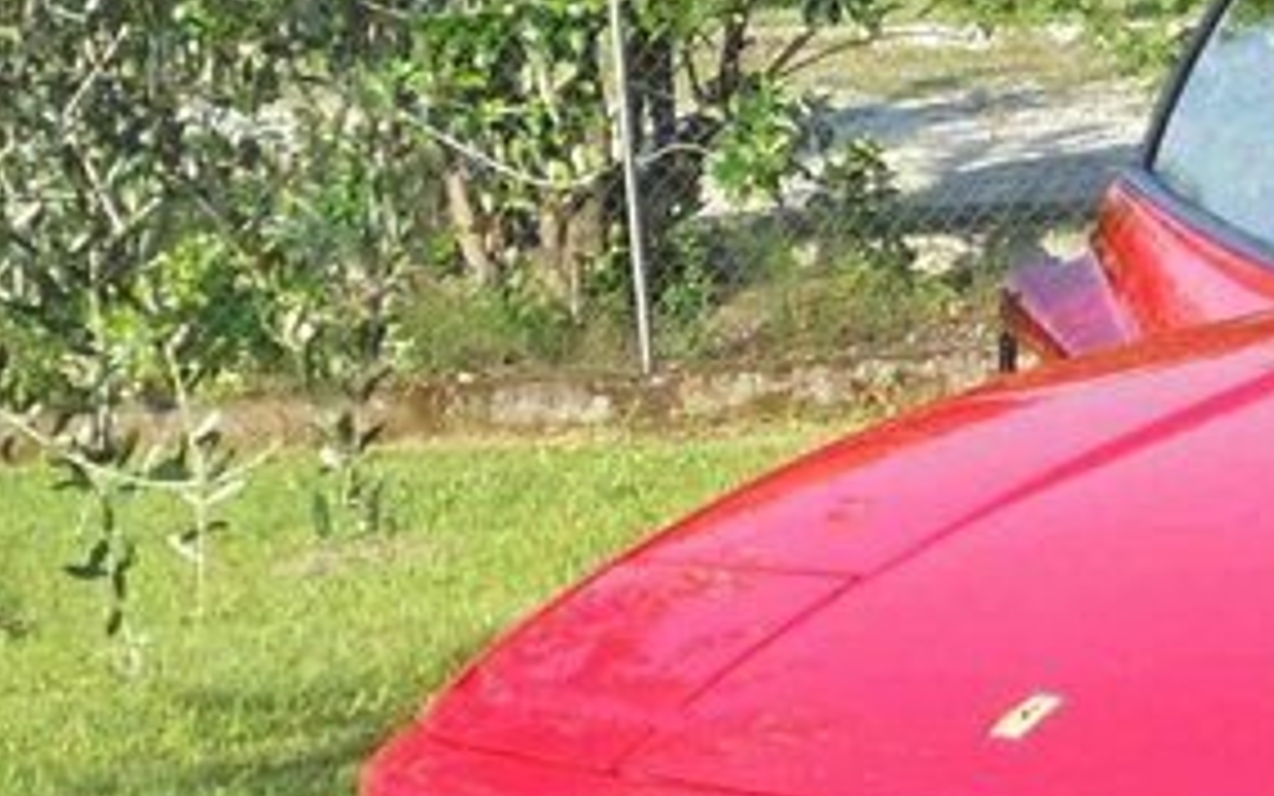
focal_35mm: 171
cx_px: 2233
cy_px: 585
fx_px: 5938
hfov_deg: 11.4
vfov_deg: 7.7
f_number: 3.9
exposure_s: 1/320
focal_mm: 6.9
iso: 80
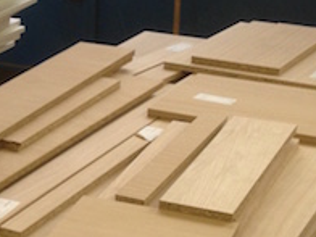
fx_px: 1232
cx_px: -139
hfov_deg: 13.8
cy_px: 116
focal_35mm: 135
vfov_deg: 11.0
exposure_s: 1/60
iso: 50
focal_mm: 4.12
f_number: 2.4
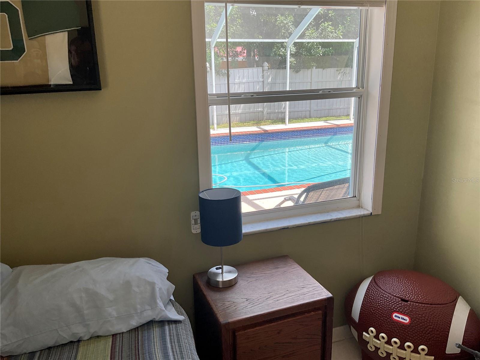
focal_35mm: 29
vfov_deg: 48.2
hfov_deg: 61.7
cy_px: 180
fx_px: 402
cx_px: 240
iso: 16
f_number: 1.8
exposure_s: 1/149
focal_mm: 3
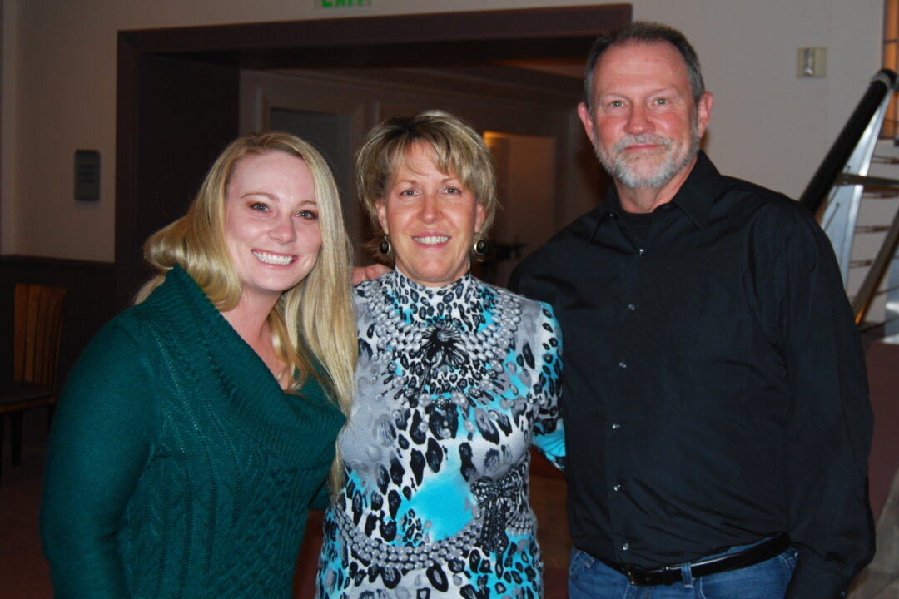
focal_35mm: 46
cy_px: 300
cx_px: 450
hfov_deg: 42.3
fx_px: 1161
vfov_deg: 28.9
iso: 200
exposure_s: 1/60
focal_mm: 31
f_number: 4.5
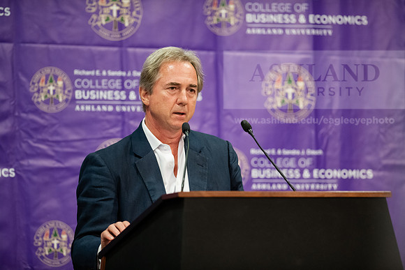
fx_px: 3376
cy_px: 135
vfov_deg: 4.6
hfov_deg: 6.9
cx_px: 202
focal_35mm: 300
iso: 2500
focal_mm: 300
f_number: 2.8
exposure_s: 1/200
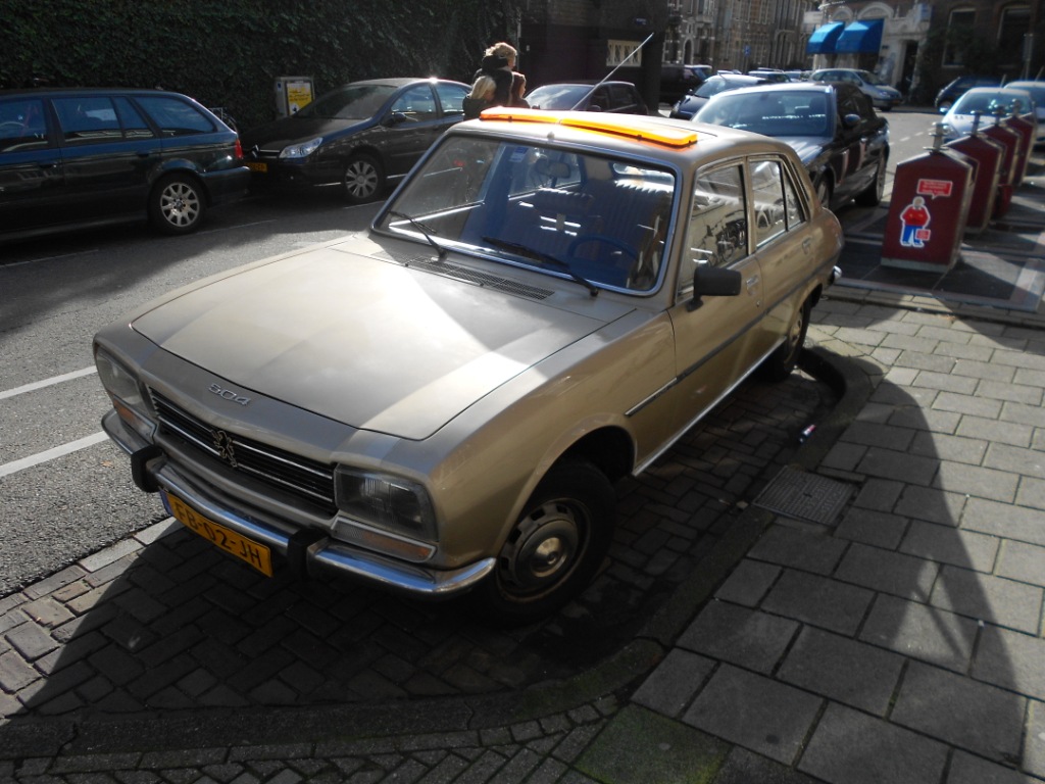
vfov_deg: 53.1
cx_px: 522
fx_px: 785
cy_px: 392
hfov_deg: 67.3
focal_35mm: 26
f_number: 3.2
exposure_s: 1/640
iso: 80
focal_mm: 4.6
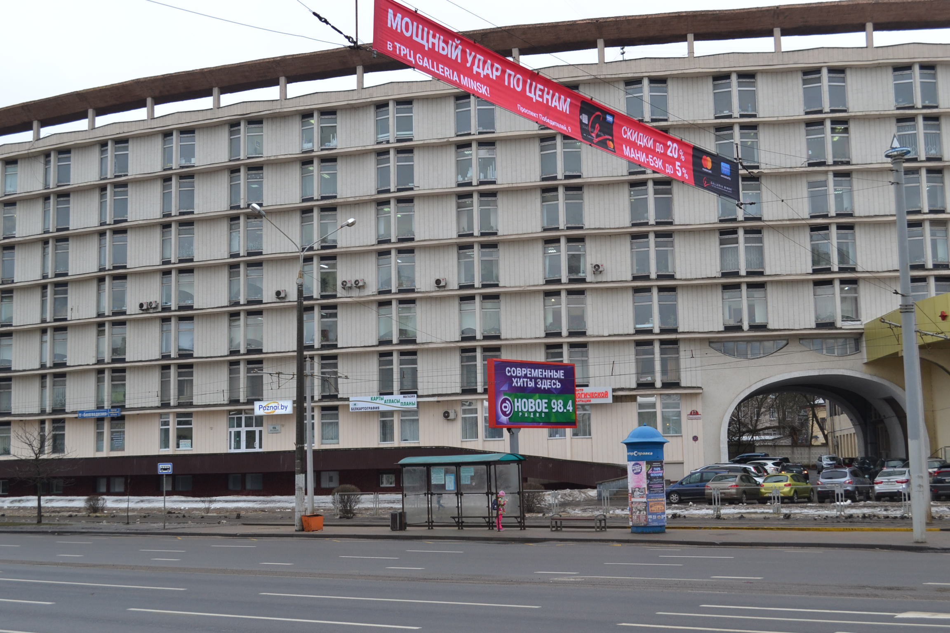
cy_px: 316
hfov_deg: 41.1
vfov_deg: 28.1
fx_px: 1267
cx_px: 475
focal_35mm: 48
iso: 400
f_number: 5.6
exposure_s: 1/125
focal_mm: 32
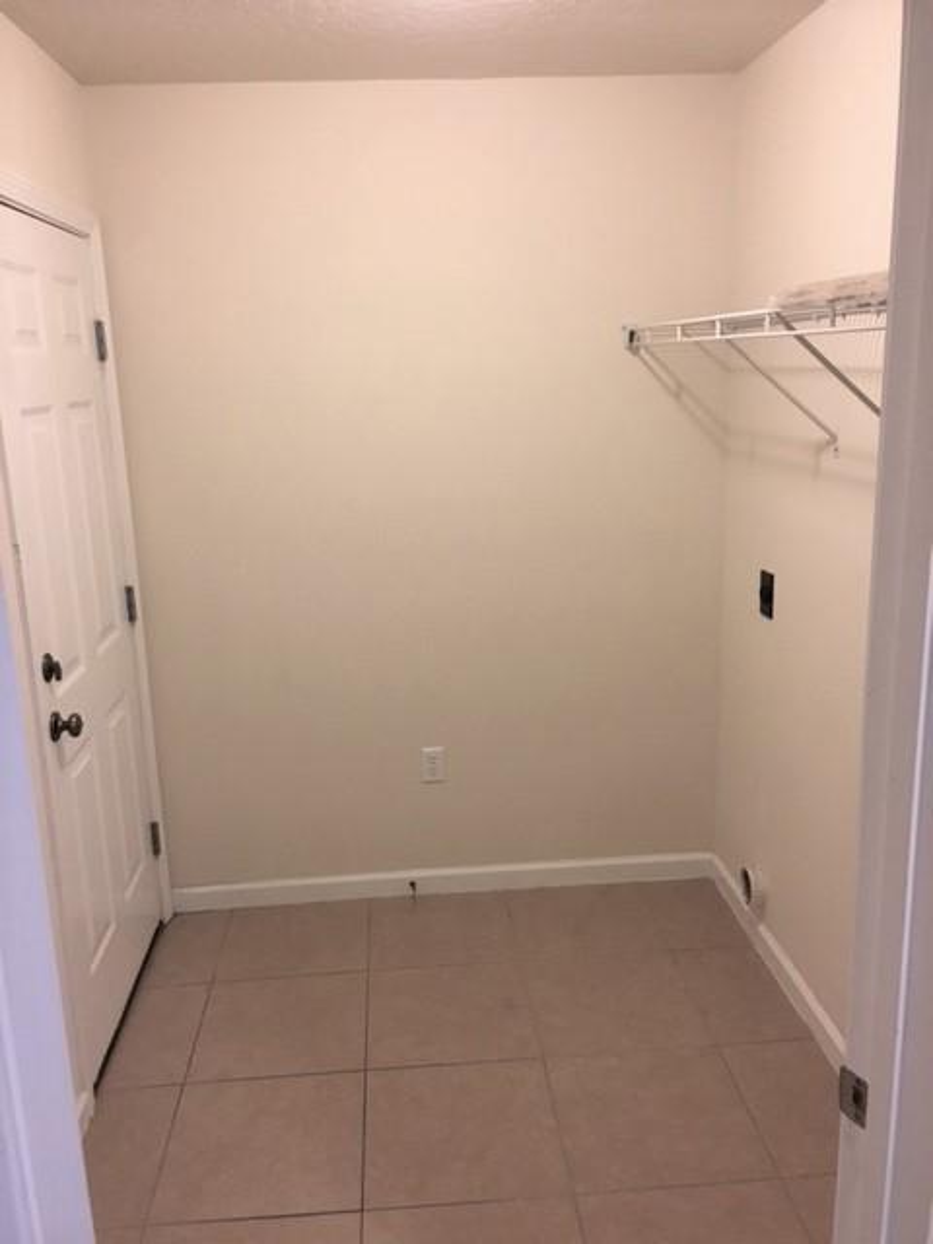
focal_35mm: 29
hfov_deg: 48.2
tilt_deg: -13.9
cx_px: 466
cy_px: 622
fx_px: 1042
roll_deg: +2.8
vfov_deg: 61.7
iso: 160
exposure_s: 1/30
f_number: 2.2
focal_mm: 4.15
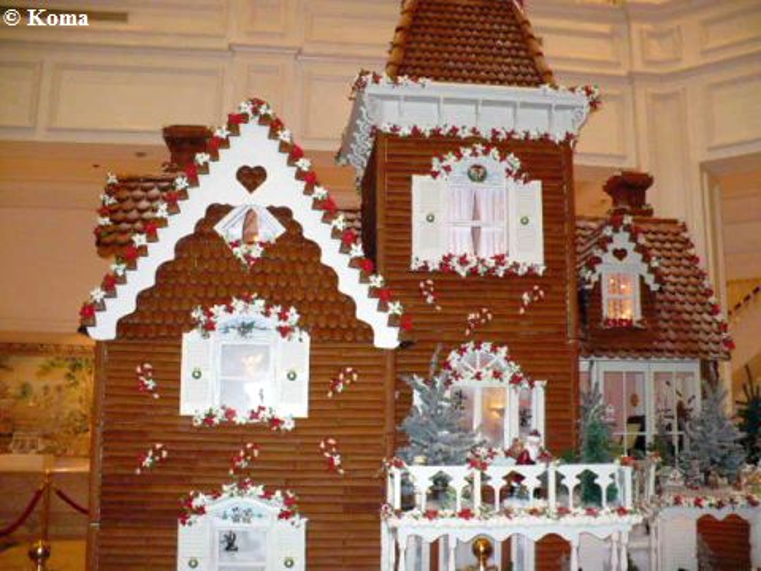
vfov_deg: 38.7
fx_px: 813
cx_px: 380
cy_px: 286
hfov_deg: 50.1
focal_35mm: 37
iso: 640
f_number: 2.8
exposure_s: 1/30
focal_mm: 6.1
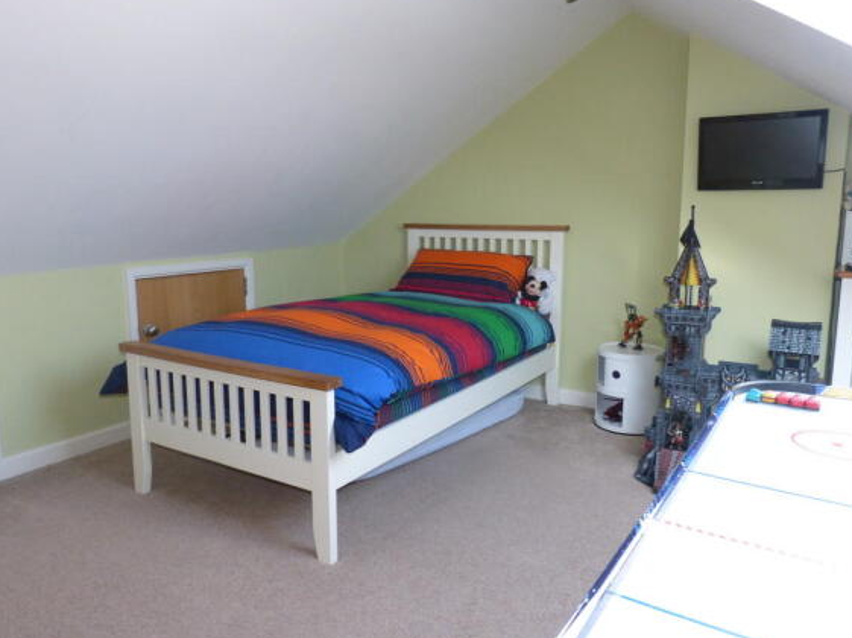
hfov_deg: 67.3
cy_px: 311
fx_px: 640
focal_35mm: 26
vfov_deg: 53.0
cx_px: 415
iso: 400
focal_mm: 4.5
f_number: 4
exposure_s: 1/60
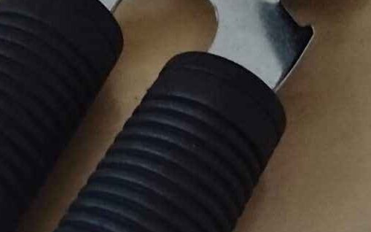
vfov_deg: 11.7
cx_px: 110
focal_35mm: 112
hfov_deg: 18.5
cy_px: 161
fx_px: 1132
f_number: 1.8
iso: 10304
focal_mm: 4.26
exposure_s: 1/14
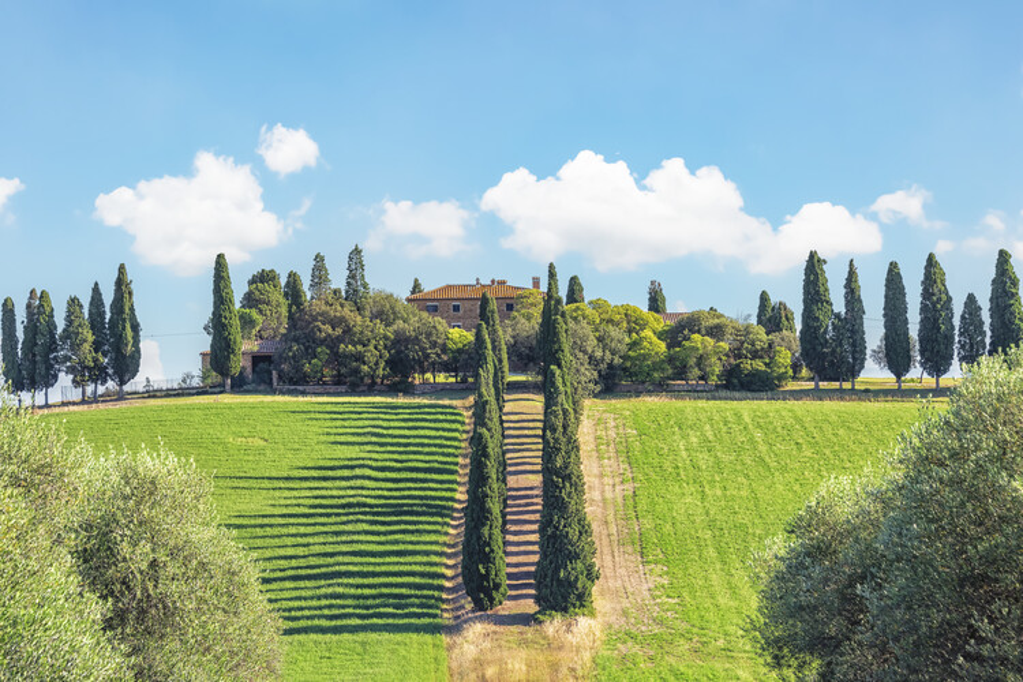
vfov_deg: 13.7
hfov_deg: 20.4
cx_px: 512
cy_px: 341
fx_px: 2841
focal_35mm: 100
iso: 64
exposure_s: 1/160
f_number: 6.3
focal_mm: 100
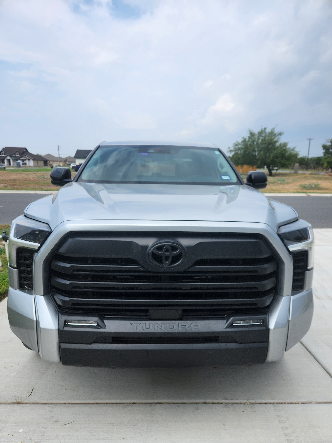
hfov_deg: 58.9
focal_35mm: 23
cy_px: 222
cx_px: 166
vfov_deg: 73.9
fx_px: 294
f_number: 1.8
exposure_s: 1/1780
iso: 20
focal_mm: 5.4
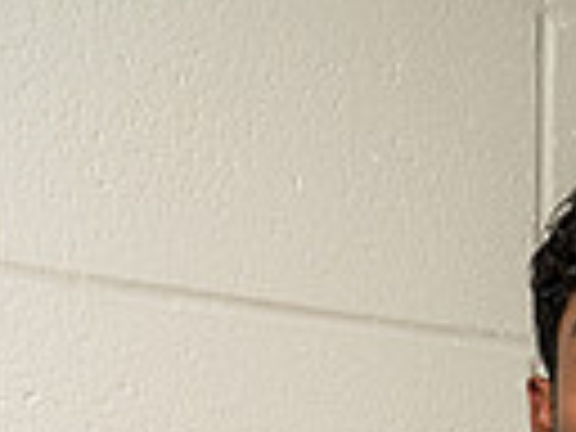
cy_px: 999
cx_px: 549
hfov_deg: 11.6
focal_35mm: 169
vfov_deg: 8.2
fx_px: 2812
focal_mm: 50
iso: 320
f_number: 5.6
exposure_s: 1/250
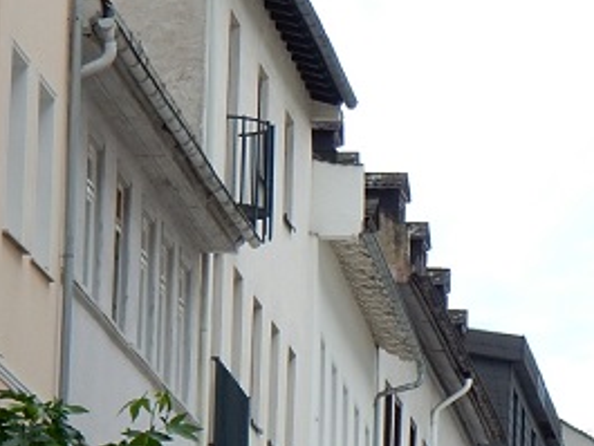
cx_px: 796
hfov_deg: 5.9
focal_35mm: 331
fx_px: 5682
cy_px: 567
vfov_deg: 4.5
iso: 125
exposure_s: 1/320
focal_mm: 20.9
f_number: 5.6
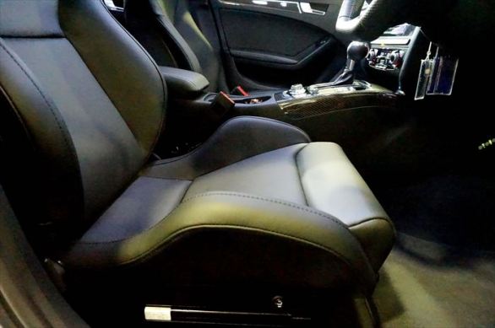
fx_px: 330
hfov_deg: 73.8
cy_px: 164
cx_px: 248
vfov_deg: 53.0
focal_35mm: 24
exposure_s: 1/50
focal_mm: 16
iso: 16000
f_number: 6.3
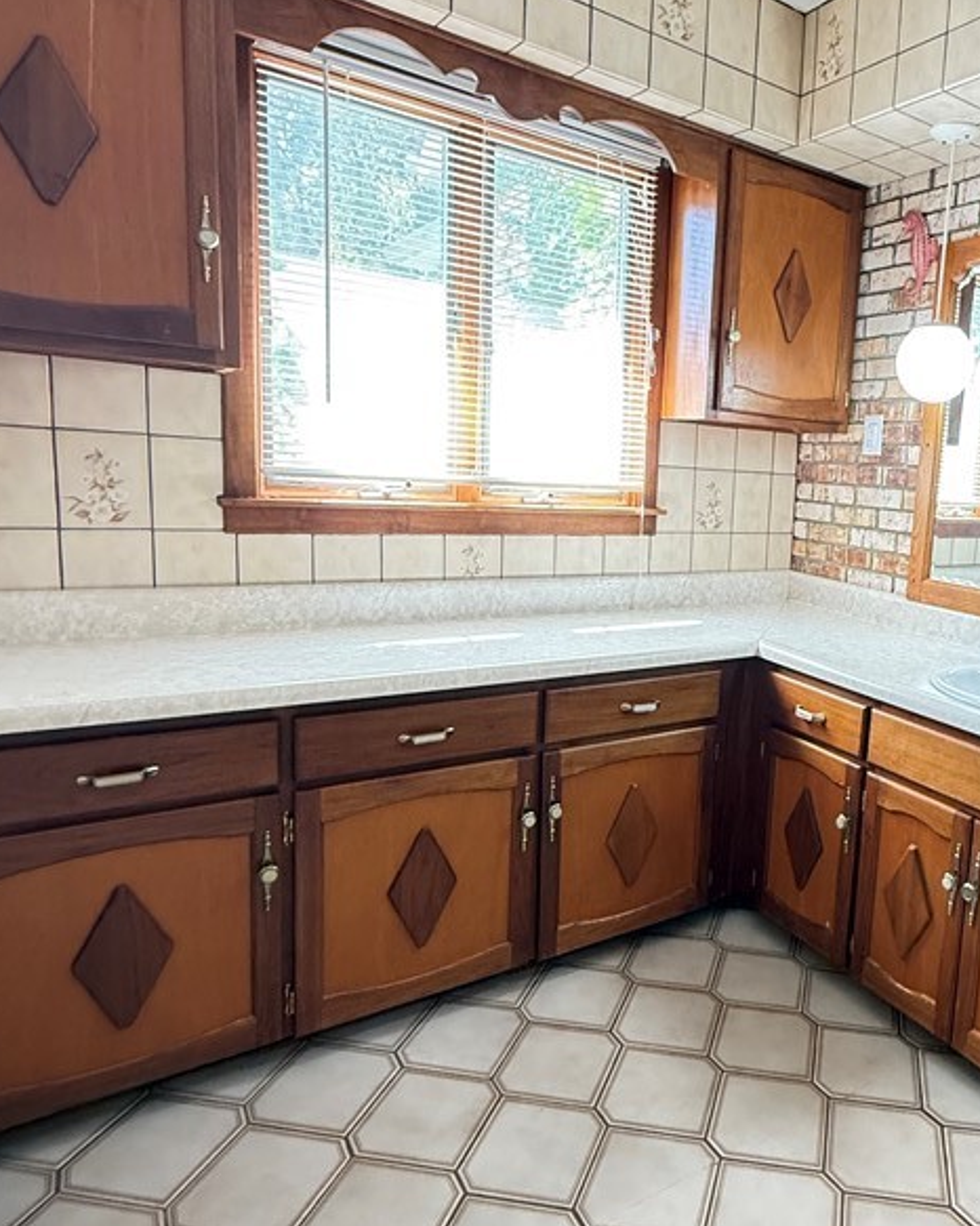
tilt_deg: -7.9
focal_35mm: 24
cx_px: 793
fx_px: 871
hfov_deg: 54.5
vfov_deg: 70.3
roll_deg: -3.9
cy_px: 593
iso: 640
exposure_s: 1/60
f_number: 2.2
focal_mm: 2.22
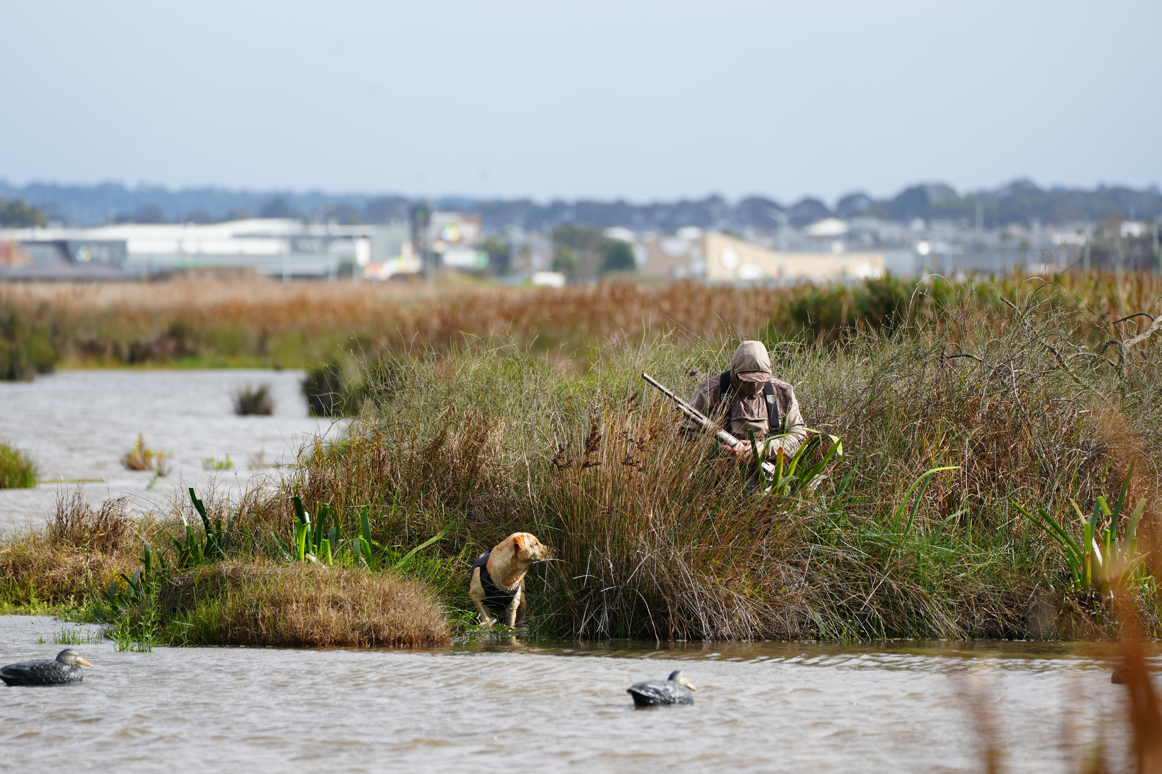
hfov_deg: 6.1
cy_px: 387
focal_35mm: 339
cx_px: 581
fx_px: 10941
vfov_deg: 4.1
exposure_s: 1/400
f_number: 5.6
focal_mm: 339
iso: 160
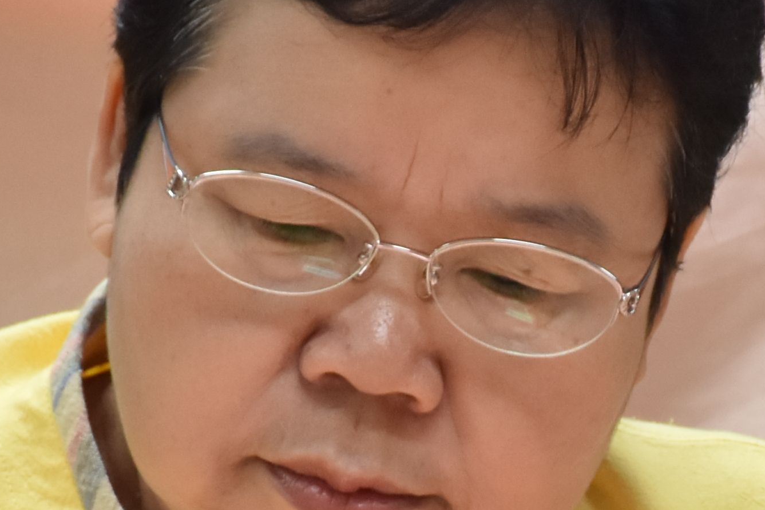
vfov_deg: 1.7
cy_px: 685
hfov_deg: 2.5
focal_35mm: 821
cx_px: 481
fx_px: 17449
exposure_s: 1/50
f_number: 5.6
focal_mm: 122
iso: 640
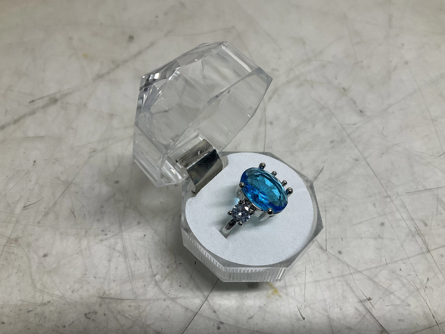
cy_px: 167
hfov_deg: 61.7
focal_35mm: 29
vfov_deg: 48.2
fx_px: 373
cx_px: 222
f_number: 1.8
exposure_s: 1/120
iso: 40
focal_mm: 3
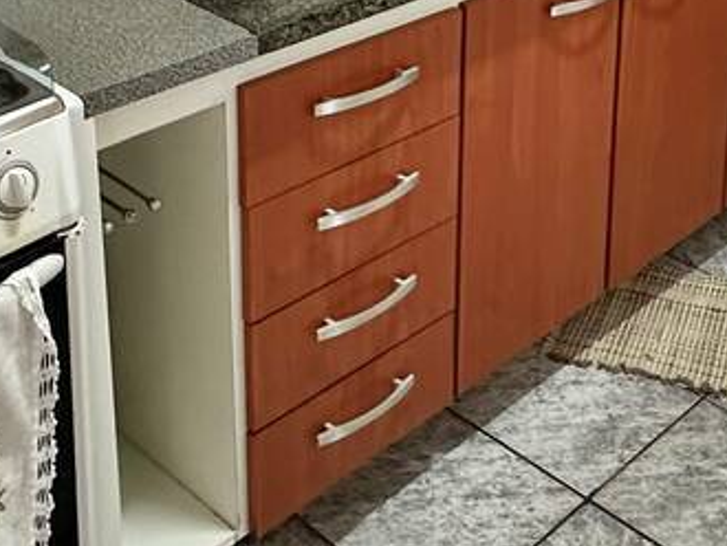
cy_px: -165
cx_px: 549
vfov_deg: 21.7
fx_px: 1282
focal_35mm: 61
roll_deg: -2.7
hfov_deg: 31.1
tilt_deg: -13.7
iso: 320
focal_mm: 2.22
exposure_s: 1/60
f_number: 2.2
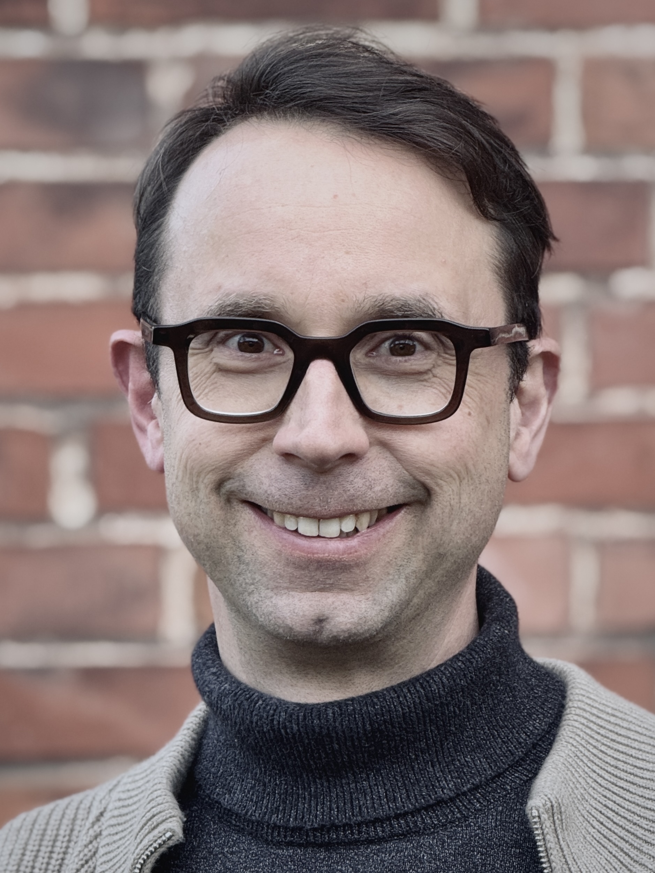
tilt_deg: +1.5
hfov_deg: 12.3
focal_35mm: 120
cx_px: 328
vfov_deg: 16.4
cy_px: 436
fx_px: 3028
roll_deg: +1.3
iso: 125
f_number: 2.8
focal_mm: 15.66
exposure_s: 1/99
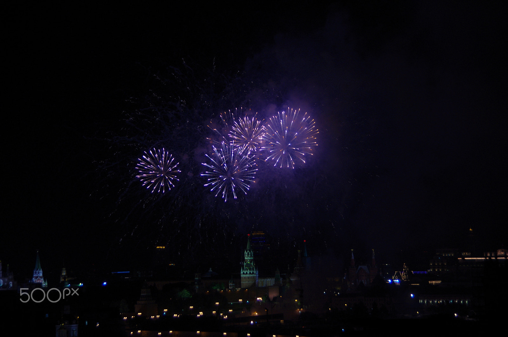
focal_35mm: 139
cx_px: 254
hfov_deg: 14.8
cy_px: 168
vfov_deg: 9.8
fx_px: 1959
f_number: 5.6
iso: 200
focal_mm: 92.5
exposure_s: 1/25
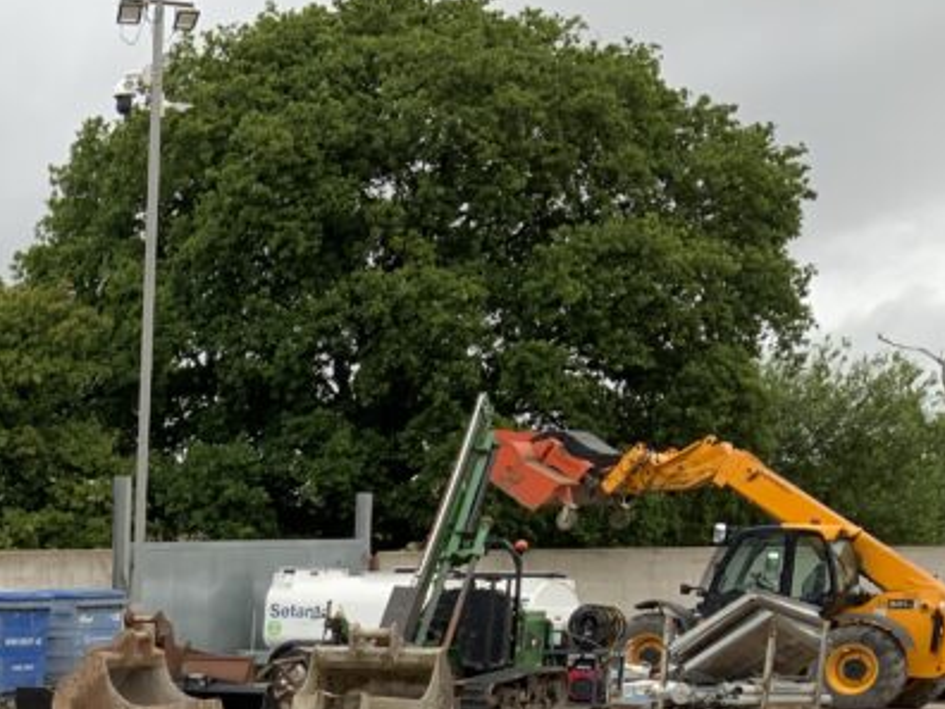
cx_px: -231
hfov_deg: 23.4
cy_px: 886
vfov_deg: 18.5
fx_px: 2047
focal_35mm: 75
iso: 16
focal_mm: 3
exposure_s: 1/141
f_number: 1.8
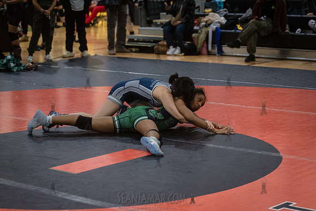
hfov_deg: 20.4
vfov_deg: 13.7
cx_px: 158
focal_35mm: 100
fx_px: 878
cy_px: 106
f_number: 3.5
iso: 8000
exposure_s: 1/500
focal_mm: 100
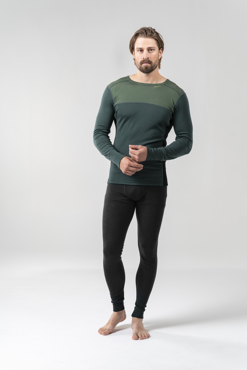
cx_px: 124
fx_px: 720
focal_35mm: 70
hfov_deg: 19.5
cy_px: 185
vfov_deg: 28.8
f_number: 10
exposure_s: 1/160
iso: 100
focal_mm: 70
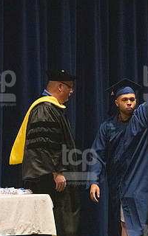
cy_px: 164
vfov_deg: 7.3
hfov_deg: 4.5
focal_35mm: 289
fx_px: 1865
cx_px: 80
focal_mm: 135
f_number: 3.2
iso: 10000
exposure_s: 1/400
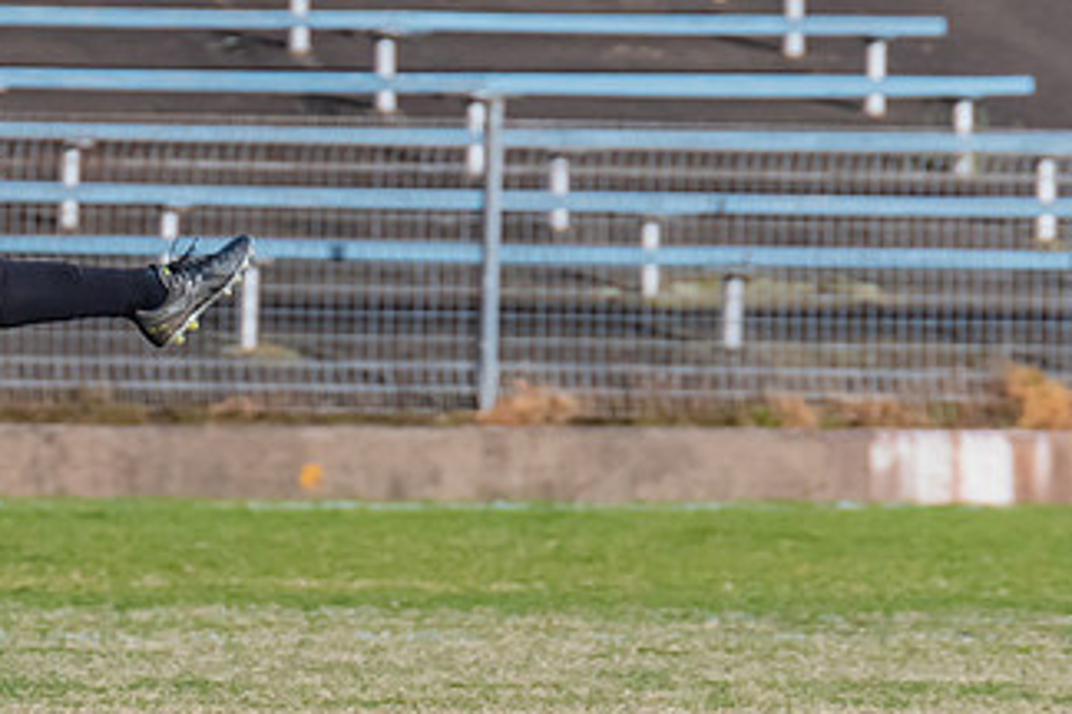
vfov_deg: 0.8
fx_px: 50440
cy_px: 446
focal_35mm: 1694
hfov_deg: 1.2
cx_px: -418
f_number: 8
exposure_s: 1/1250
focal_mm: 420
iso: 800
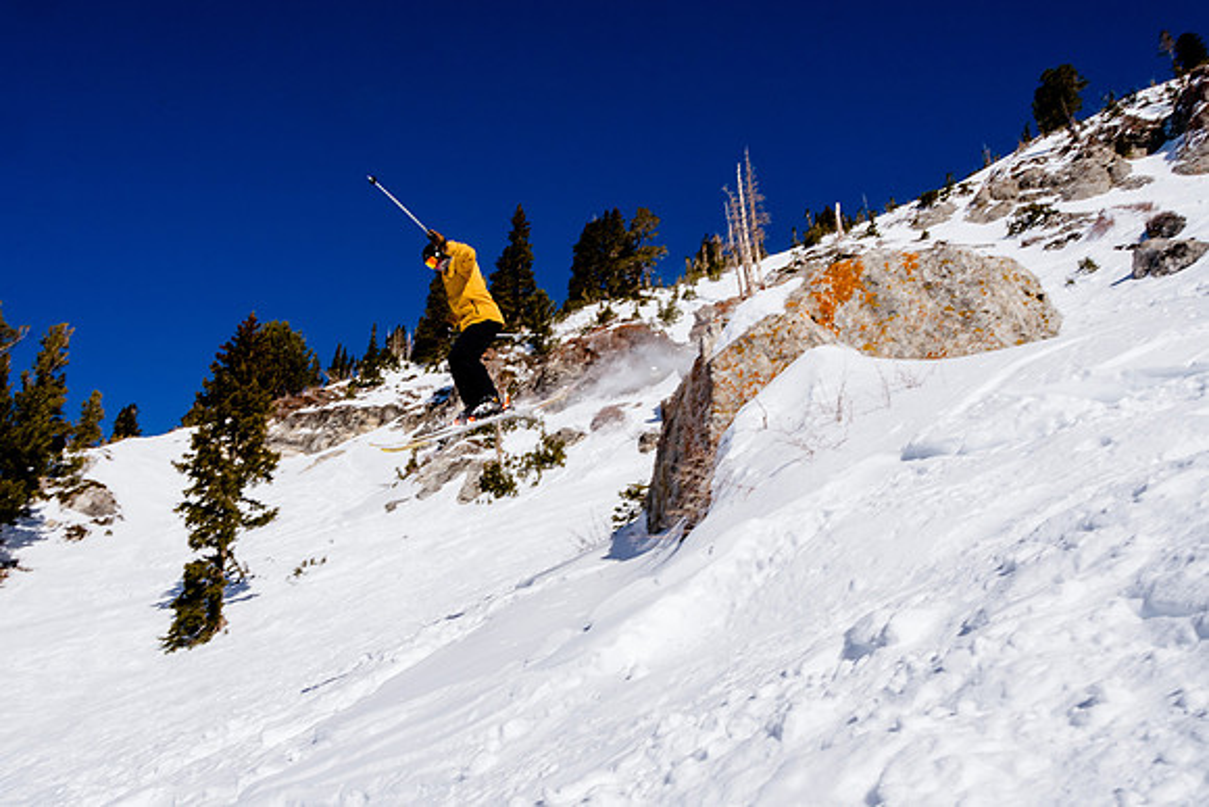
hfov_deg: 61.9
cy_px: 404
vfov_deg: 43.6
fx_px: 1008
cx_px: 604
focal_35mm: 30
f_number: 18
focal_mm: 20
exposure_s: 1/500
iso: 400
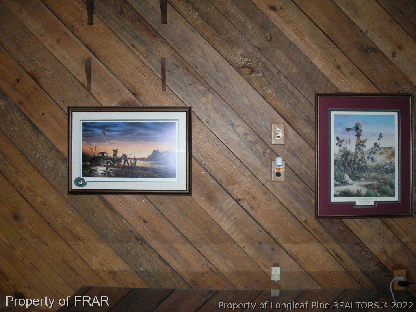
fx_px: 457
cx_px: 208
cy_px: 156
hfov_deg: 49.0
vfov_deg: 37.7
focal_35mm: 38
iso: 219
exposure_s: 1/60
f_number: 3.2
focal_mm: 6.3
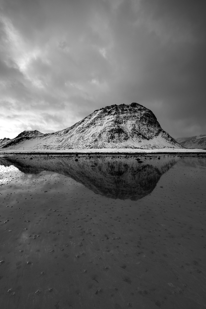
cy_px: 154
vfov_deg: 96.7
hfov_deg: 73.7
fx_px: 137
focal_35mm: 16
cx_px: 103
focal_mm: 16
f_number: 11
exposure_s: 1/800
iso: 100
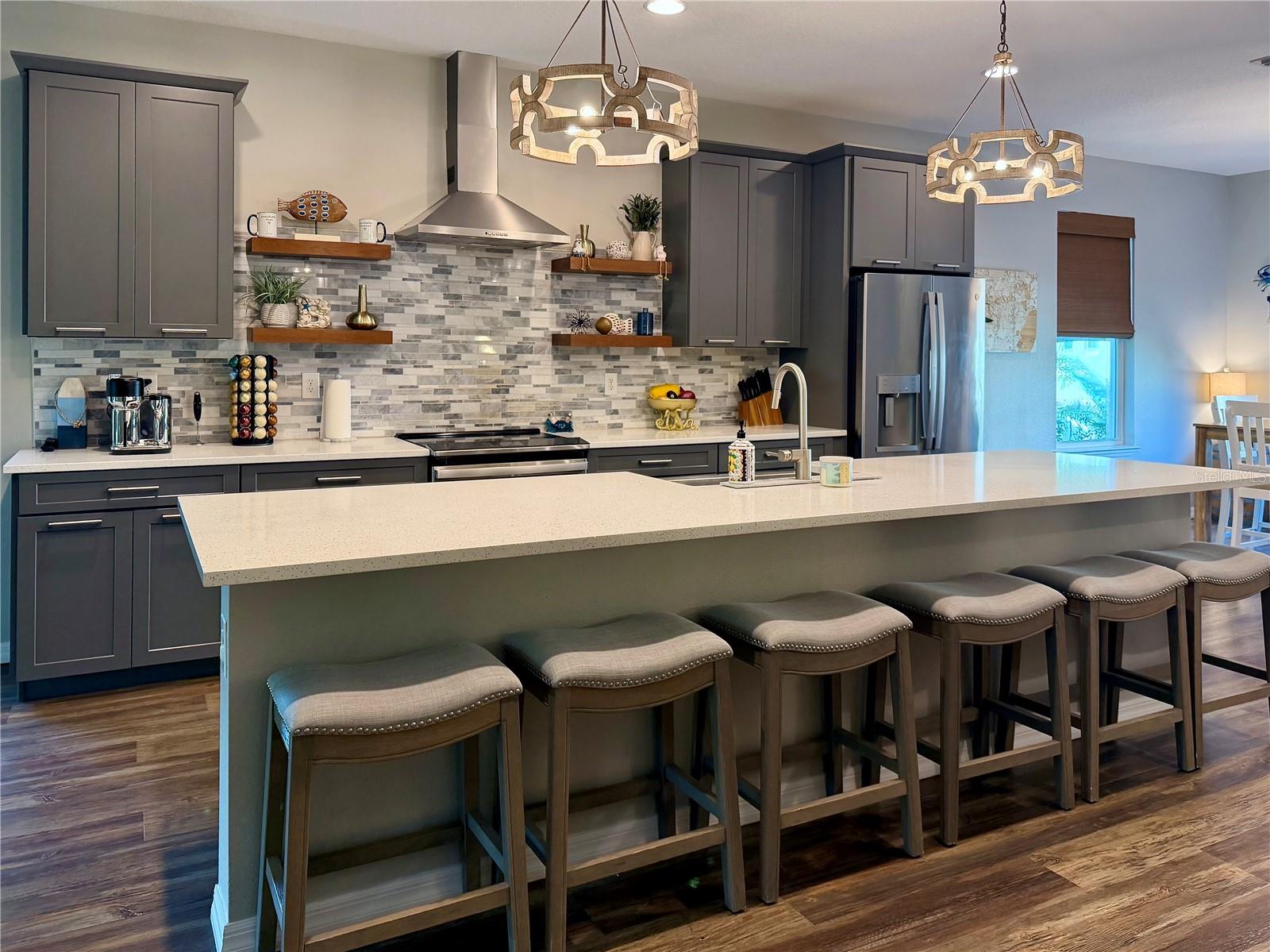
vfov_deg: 56.8
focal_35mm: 24
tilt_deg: -7.3
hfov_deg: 71.6
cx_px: 635
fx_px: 880
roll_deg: -0.8
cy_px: 476
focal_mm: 6.76
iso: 200
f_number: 1.78
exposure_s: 1/60
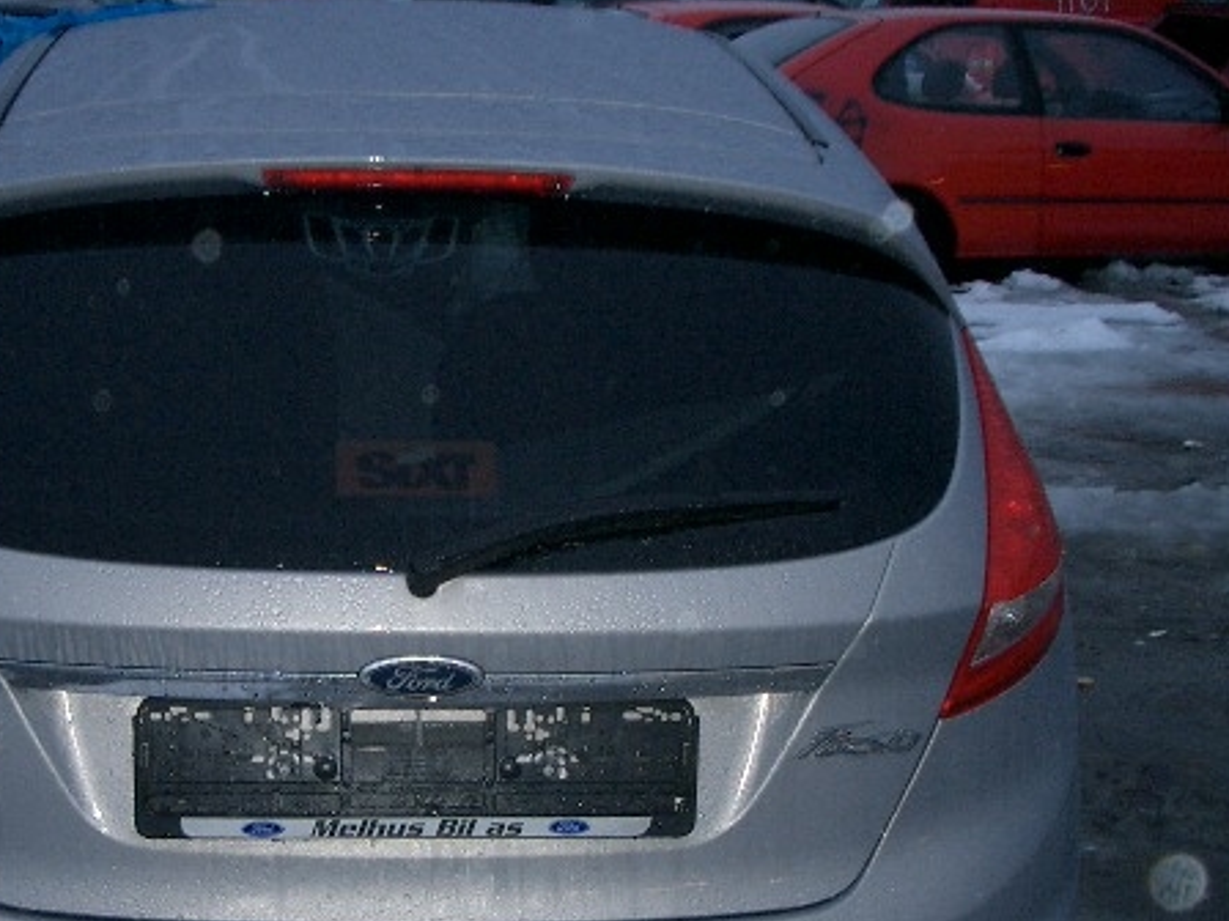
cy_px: 636
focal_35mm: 50
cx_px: 398
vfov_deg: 28.9
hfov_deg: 37.7
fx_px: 1775
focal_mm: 5.8
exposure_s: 1/40
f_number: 2.6
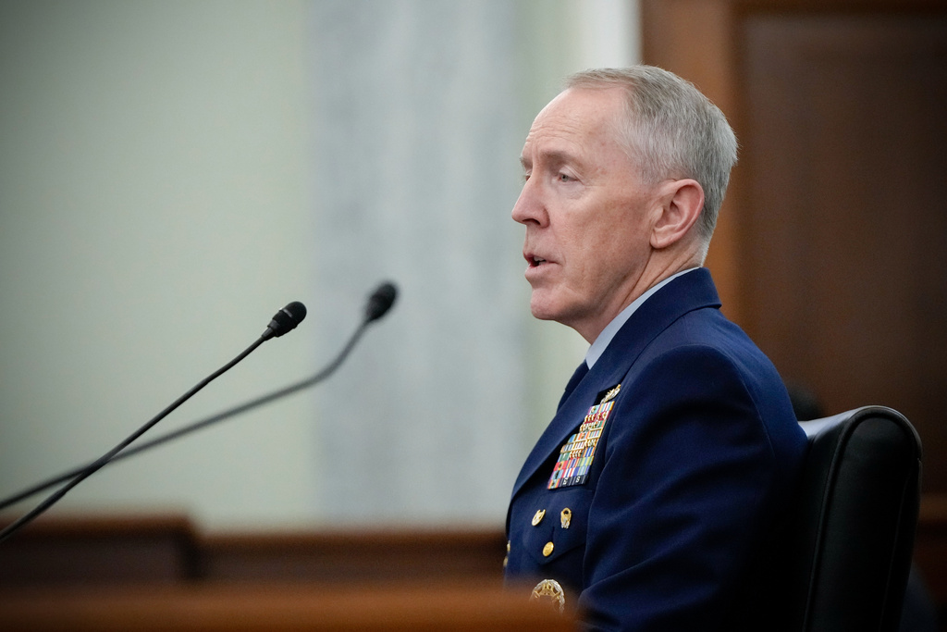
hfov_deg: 8.2
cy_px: 316
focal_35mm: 250
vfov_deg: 5.5
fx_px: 6577
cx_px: 474
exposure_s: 1/500
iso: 4000
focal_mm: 167
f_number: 2.8
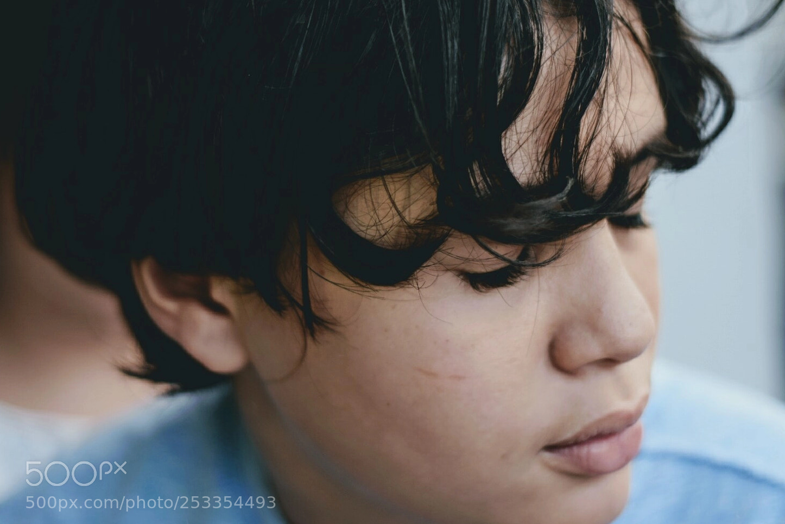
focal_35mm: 83
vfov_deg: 16.5
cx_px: 426
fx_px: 1810
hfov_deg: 24.5
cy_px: 255
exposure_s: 1/800
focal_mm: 50
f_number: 1.8
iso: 100
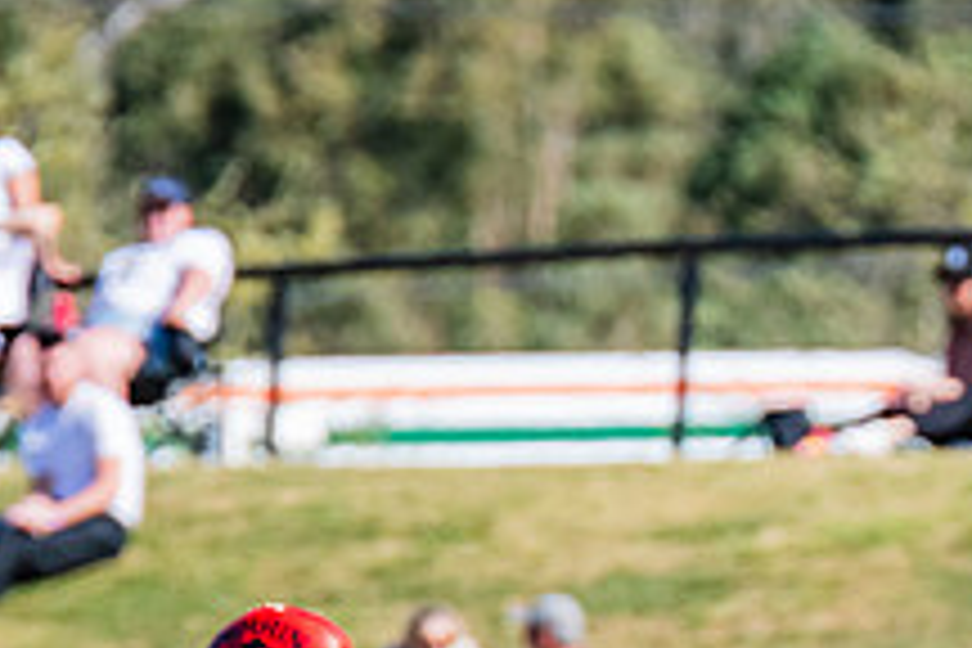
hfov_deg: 1.4
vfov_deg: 0.9
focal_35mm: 1462
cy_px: 799
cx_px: 1257
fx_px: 39471
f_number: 9
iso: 800
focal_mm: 420
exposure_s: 1/1600
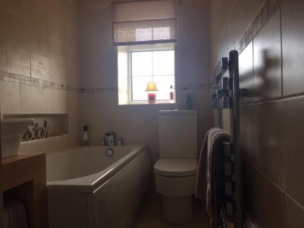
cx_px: 152
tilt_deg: -1.9
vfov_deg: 48.2
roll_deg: +1.3
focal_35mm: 29
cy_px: 114
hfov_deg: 61.7
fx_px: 255
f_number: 2.2
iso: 40
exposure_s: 1/100
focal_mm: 4.15
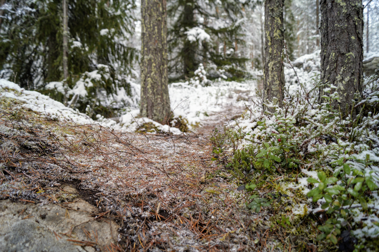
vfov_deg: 47.9
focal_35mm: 27
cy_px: 126
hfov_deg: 67.4
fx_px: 284
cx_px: 190
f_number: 4
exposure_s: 1/160
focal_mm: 18
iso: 200
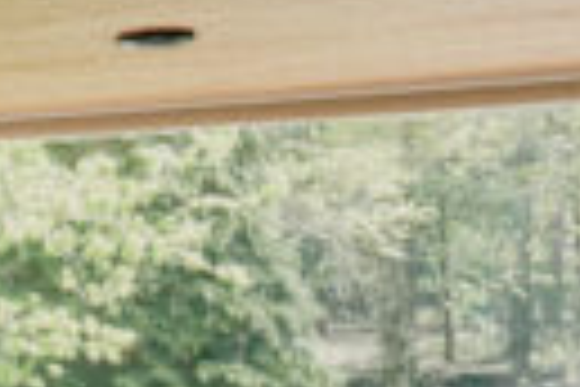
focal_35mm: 143
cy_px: 544
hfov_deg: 12.0
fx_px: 2304
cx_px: -742
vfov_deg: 9.4
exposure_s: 1/160
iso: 1600
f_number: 6.4
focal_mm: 16
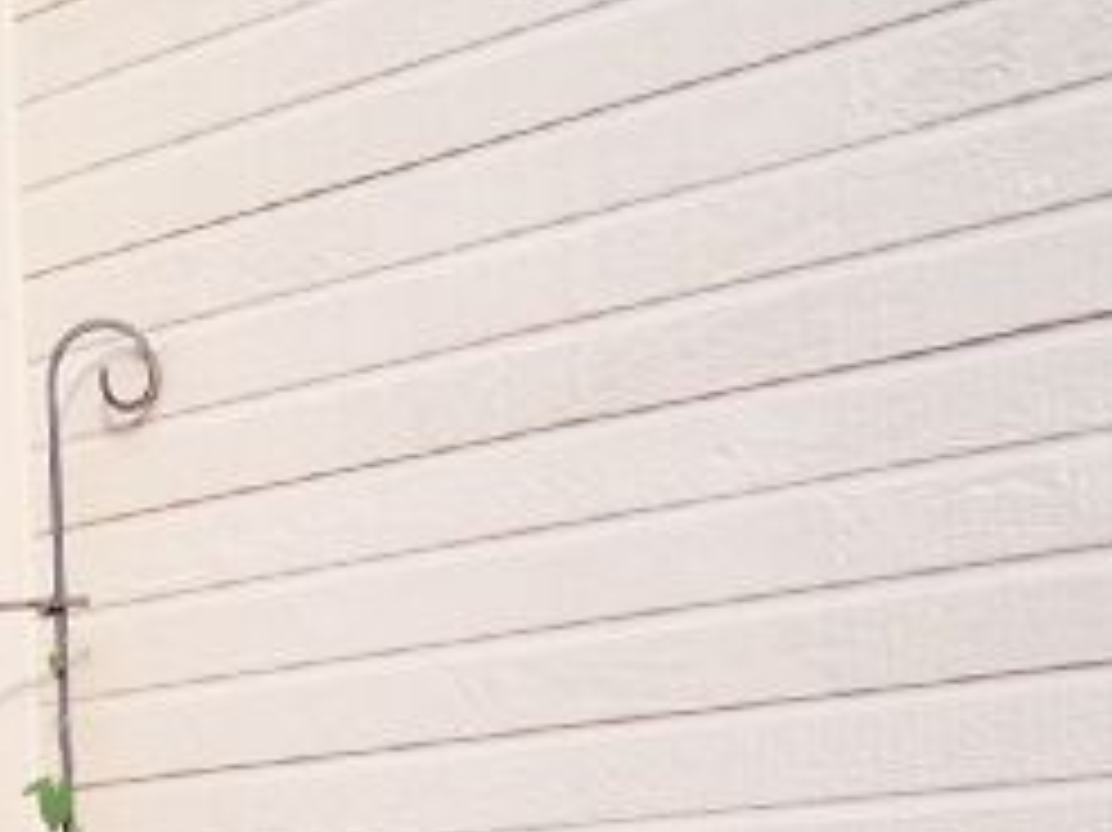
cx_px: -122
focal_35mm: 133
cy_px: 1453
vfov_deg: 10.5
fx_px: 4270
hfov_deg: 14.5
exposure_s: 1/250
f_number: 2.8
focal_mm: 6.3
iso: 80
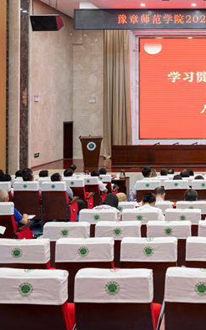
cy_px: 165
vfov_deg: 41.8
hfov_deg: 24.4
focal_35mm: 48
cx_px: 245
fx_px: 431
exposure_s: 1/125
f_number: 4.5
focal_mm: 31
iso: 1000
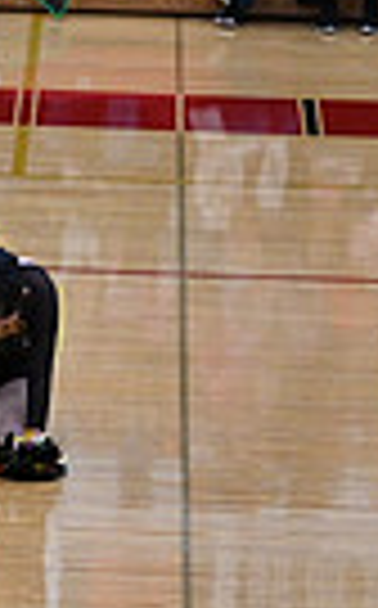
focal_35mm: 360
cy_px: 444
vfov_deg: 5.8
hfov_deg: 3.5
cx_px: -882
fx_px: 5953
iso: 4000
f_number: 4
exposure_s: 1/400
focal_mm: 82
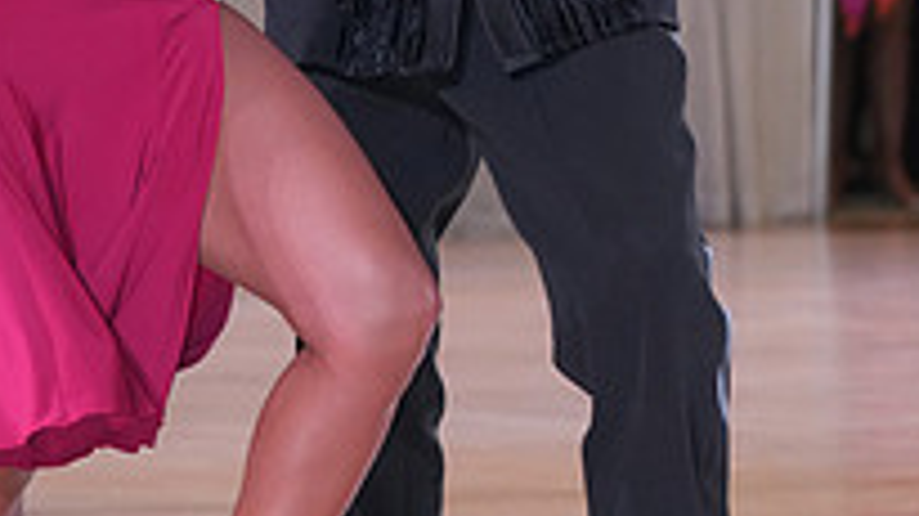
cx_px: 235
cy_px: -193
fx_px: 9449
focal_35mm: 388
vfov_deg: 3.1
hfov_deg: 5.6
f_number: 5
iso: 2500
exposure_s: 1/200
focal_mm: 131
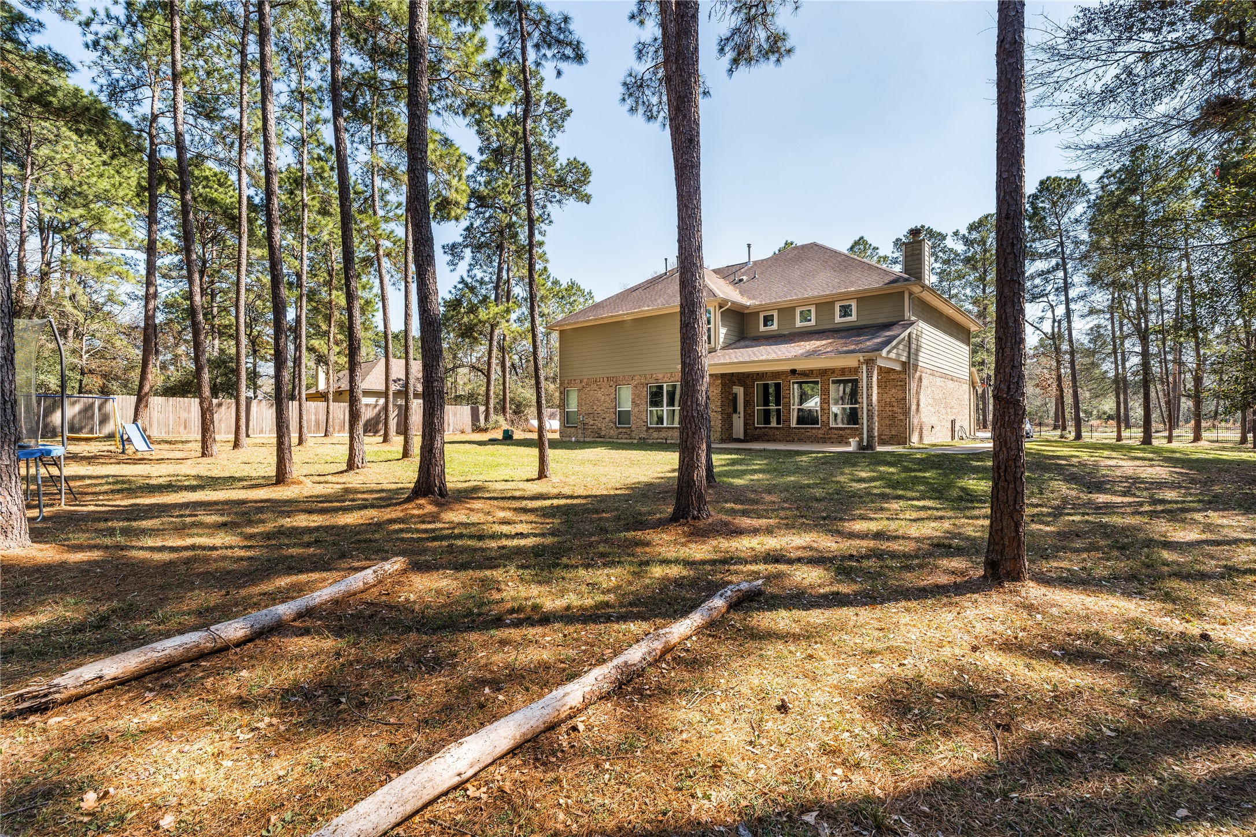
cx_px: 628
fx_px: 558
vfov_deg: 73.7
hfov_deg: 96.7
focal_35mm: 16
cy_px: 418
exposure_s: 1/80
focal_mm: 16
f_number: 9
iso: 200
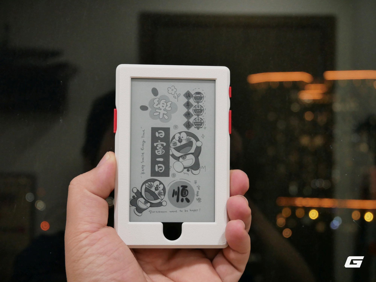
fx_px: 739
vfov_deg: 21.6
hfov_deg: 28.5
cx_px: 188
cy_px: 141
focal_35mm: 68
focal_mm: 34
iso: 1000
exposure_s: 1/80
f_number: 5.6
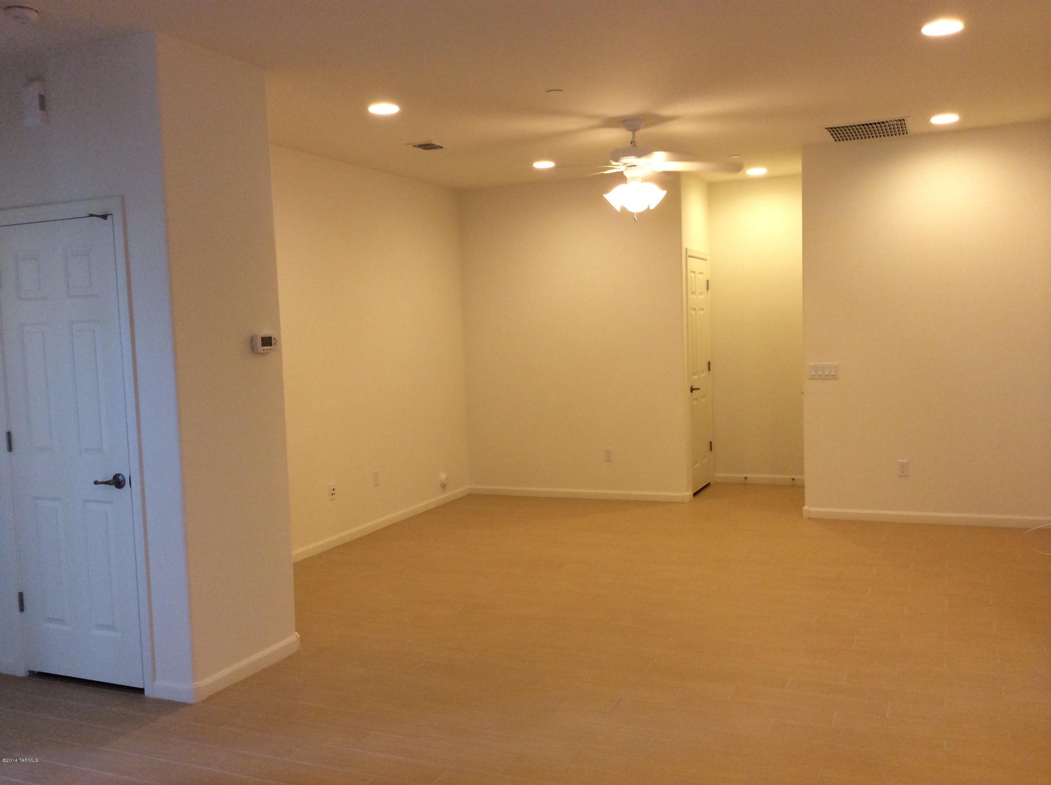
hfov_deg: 55.4
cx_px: 526
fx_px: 1000
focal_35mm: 33
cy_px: 392
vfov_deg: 42.8
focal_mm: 3.3
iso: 80
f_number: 2.4
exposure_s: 1/24
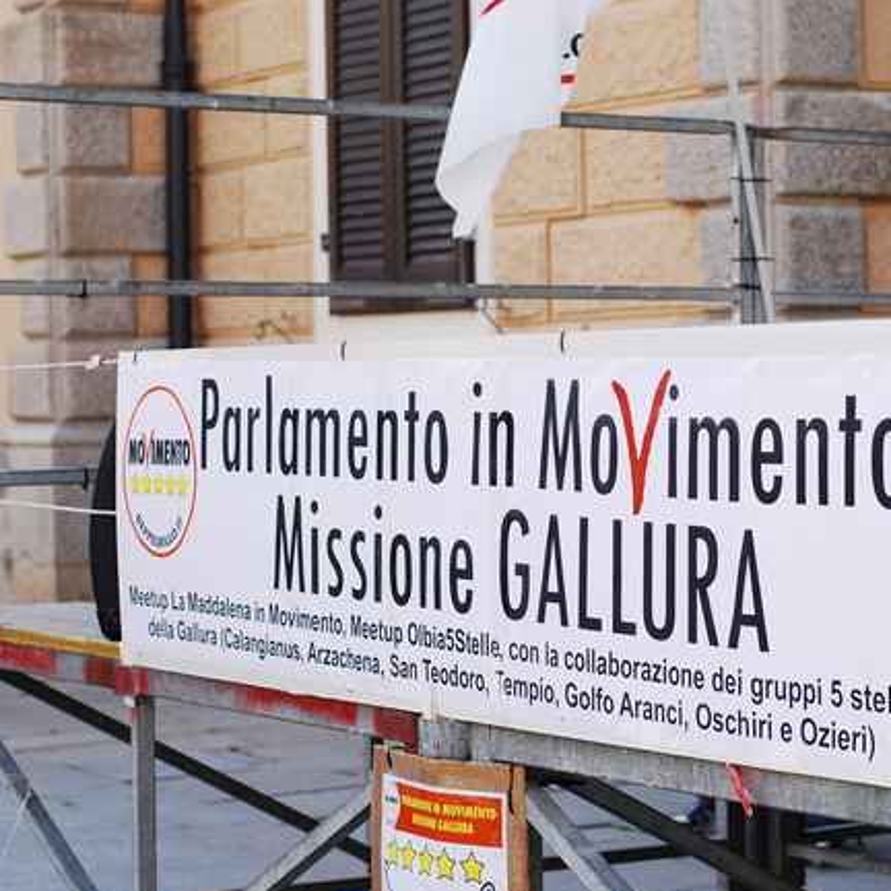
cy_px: 447
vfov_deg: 18.1
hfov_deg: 18.1
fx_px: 2796
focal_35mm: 96
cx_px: 555
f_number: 5
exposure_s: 1/160
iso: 100
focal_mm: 50
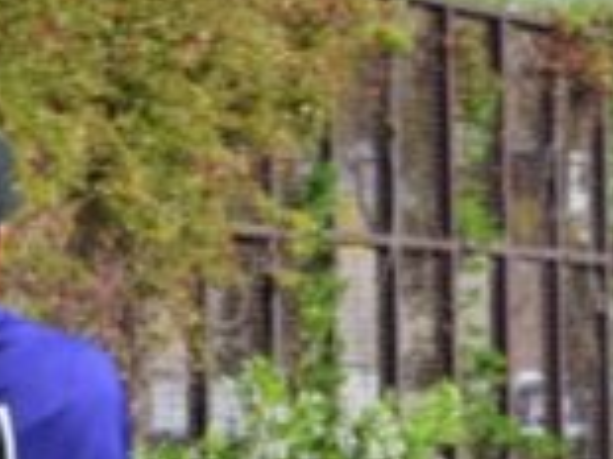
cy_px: 564
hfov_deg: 3.8
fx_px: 9257
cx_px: 1139
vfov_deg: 2.8
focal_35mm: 523
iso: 200
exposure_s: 1/320
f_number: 9
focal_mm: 55
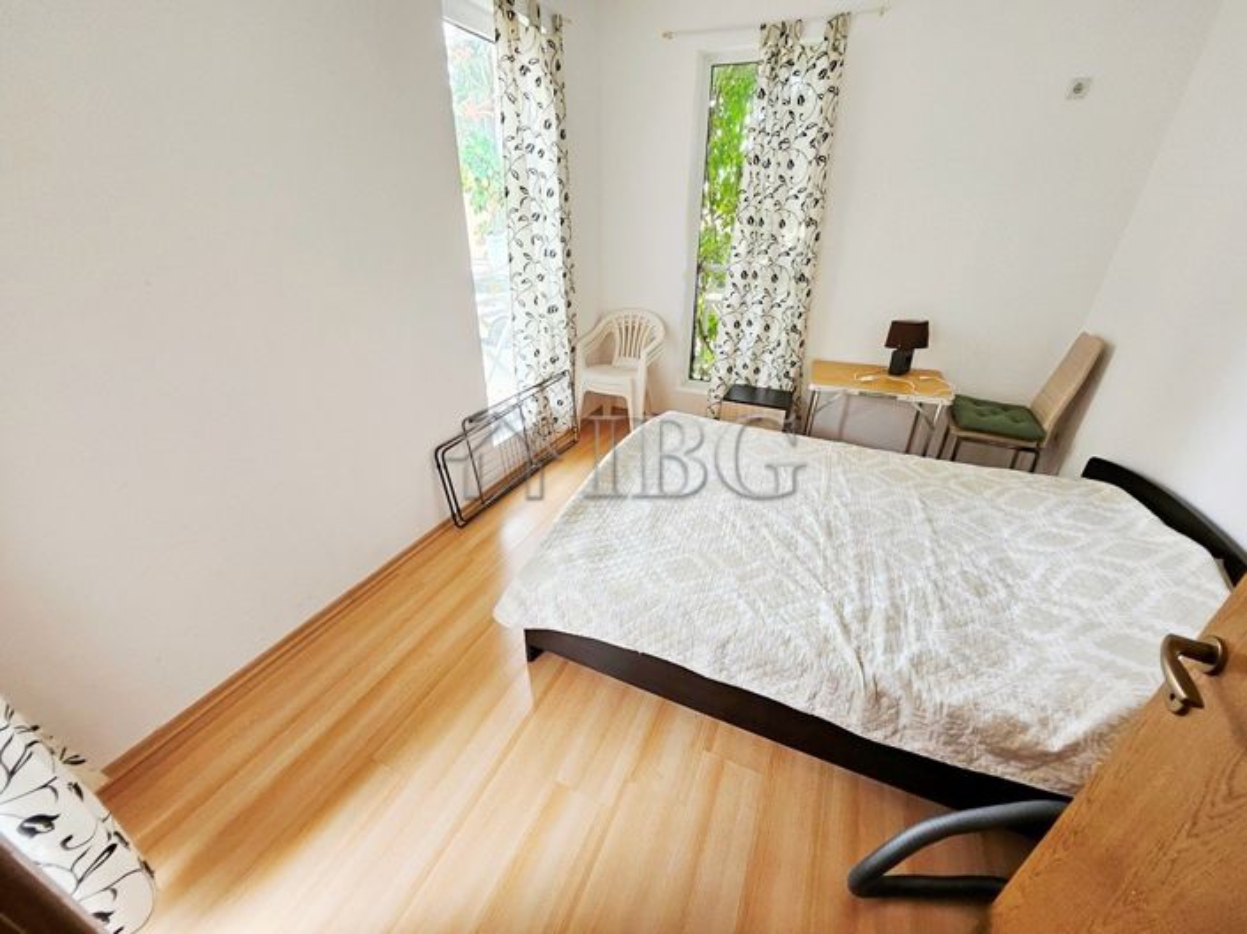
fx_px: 468
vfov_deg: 89.9
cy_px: 467
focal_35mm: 13
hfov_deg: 106.2
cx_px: 624
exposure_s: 1/50
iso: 80
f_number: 2.2
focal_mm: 1.7
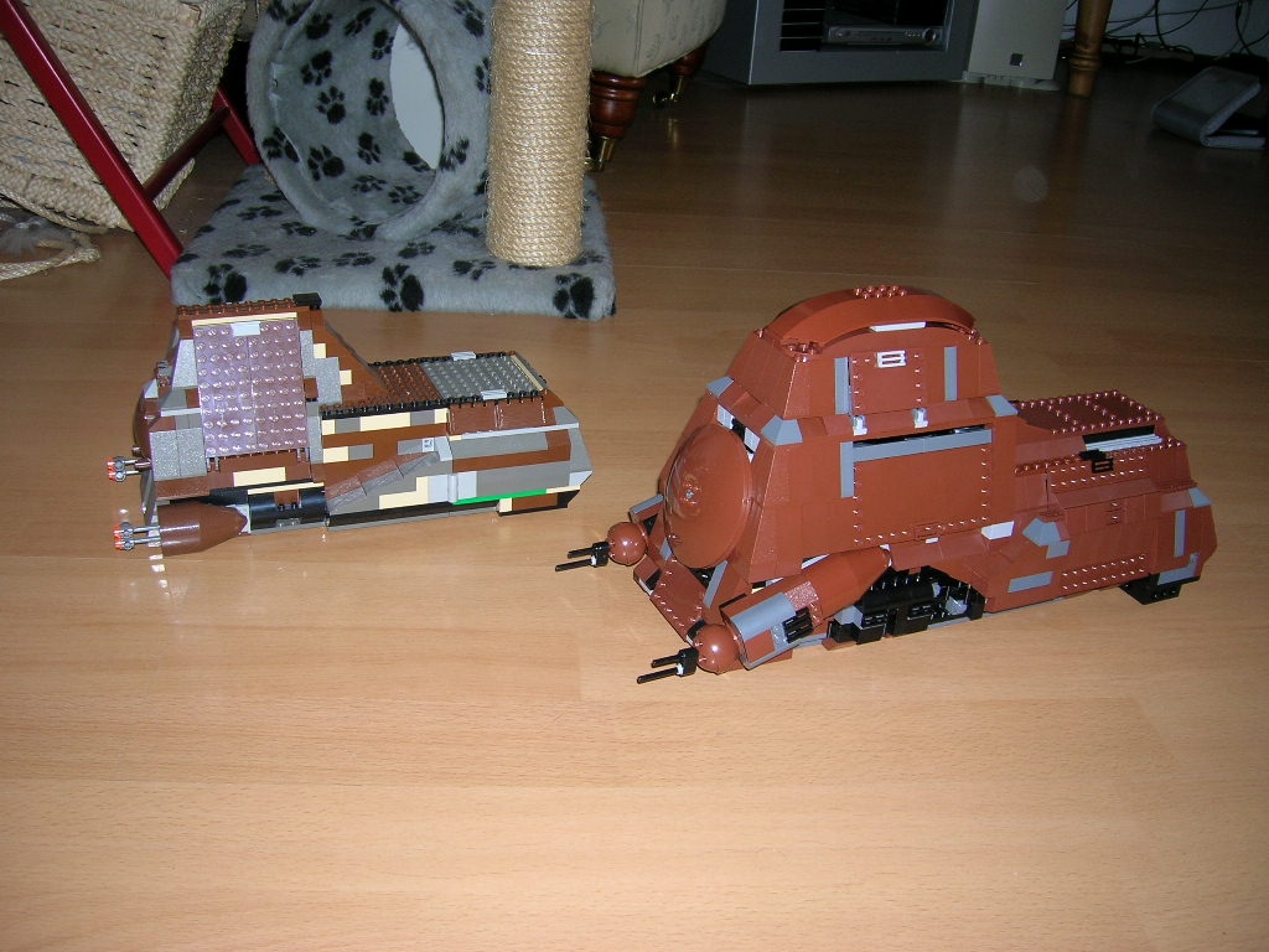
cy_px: 476
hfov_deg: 54.0
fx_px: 1246
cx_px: 634
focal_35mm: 34
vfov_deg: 41.8
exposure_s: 1/60.1
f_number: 2.9
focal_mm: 5.7
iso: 50
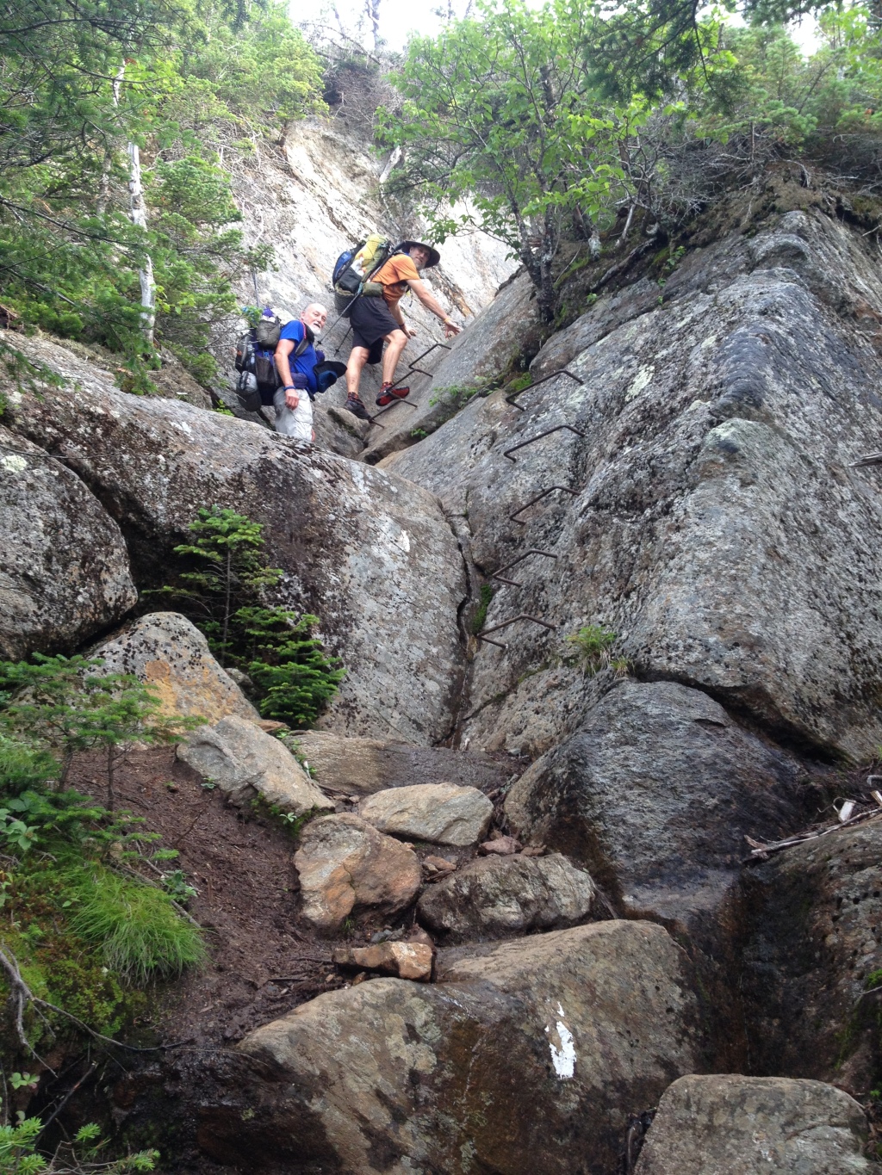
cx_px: 441
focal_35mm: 35
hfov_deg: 40.7
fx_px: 1189
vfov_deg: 52.6
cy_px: 588
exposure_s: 1/120
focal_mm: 4.28
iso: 80
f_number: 2.4
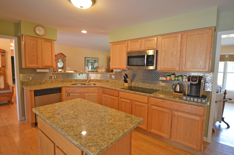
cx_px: 117
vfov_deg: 67.3
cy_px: 78
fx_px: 117
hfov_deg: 90.1
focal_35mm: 18
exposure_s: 1/60
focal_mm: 12
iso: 1600
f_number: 3.8
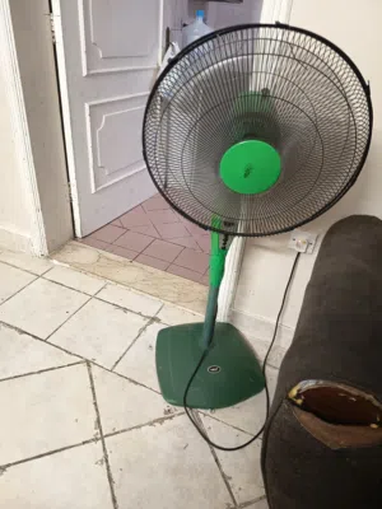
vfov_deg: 71.6
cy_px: 254
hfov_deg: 56.8
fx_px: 353
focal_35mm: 24
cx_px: 191
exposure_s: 1/20
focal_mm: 5.27
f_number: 1.7
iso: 1032
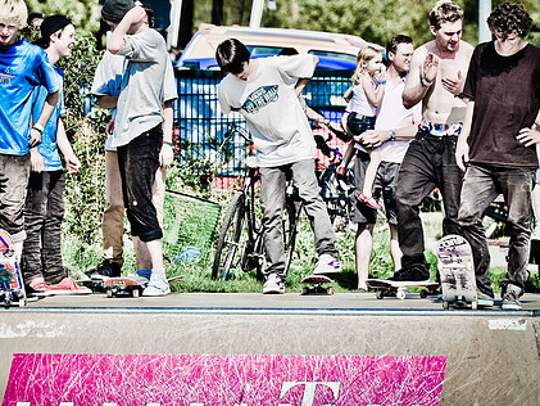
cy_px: 177
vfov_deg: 4.1
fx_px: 5721
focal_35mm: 367
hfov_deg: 5.4
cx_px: 212
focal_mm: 185
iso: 100
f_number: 4
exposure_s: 1/1000
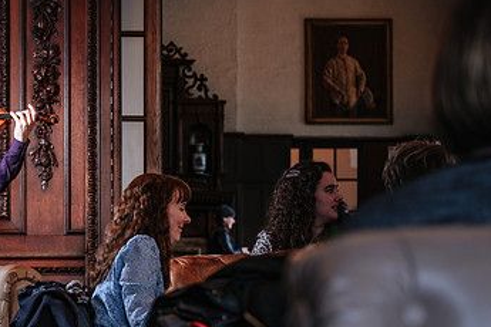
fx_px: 1787
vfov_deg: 10.5
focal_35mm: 131
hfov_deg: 15.6
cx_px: 135
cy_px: 238
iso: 160
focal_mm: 52
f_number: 2.8
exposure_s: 1/80
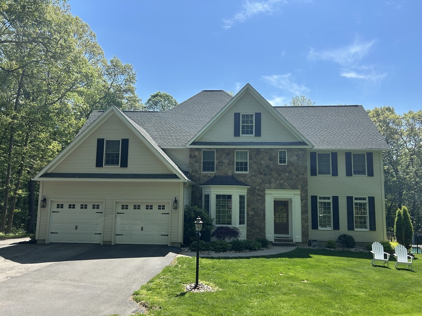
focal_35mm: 26
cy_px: 158
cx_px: 211
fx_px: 317
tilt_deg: +6.3
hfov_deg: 67.3
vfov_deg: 53.1
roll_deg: -0.5
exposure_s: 1/3704
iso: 50
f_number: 1.5
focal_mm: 5.7
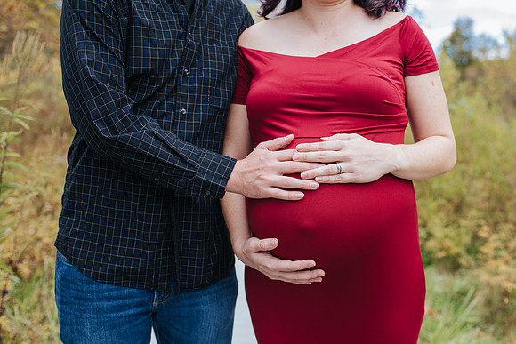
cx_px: 295
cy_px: 172
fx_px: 573
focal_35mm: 40
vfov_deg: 33.4
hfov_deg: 48.3
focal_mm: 35
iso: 220
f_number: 3.2
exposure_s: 1/640
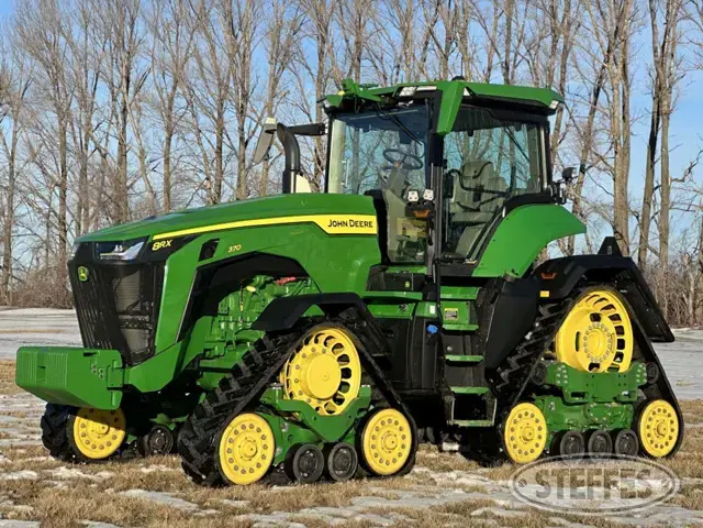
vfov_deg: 19.1
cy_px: 264
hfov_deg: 25.3
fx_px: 1564
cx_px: 352
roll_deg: -0.9
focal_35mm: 77
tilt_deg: +2.9
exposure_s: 1/669
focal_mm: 9
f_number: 2.8
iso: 32
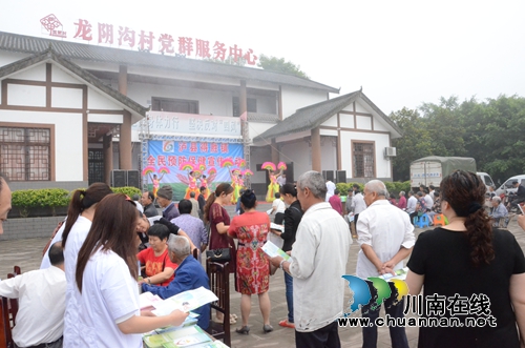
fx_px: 393
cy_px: 174
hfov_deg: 67.5
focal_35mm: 27
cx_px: 262
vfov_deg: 47.7
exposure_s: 1/800
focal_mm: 18
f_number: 16
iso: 5000
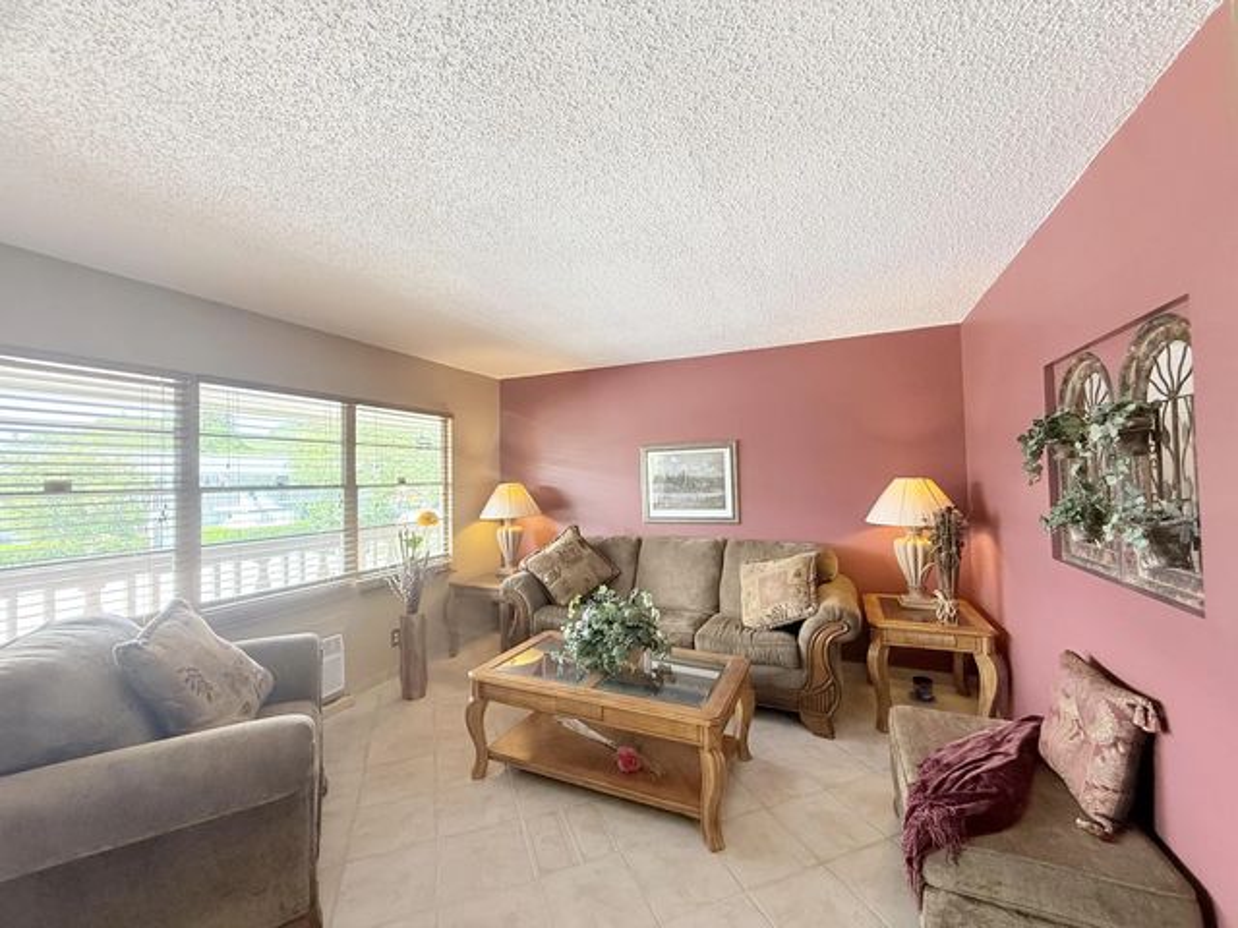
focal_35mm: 14
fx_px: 501
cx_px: 619
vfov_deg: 85.7
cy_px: 464
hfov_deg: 102.1
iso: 250
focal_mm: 2.22
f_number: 2.2
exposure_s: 1/120
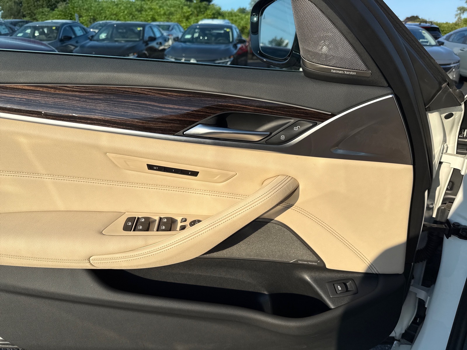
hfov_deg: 71.6
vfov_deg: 56.8
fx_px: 324
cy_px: 175
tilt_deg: -19.0
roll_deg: +2.3
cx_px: 234
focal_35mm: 24
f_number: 1.78
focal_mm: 6.76
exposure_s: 1/4167
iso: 80
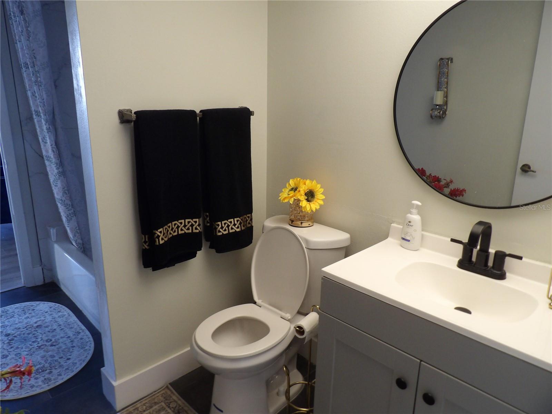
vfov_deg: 56.8
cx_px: 276
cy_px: 207
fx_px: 383
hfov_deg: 71.6
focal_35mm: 24
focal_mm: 4.3
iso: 188
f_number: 3.2
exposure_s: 1/33
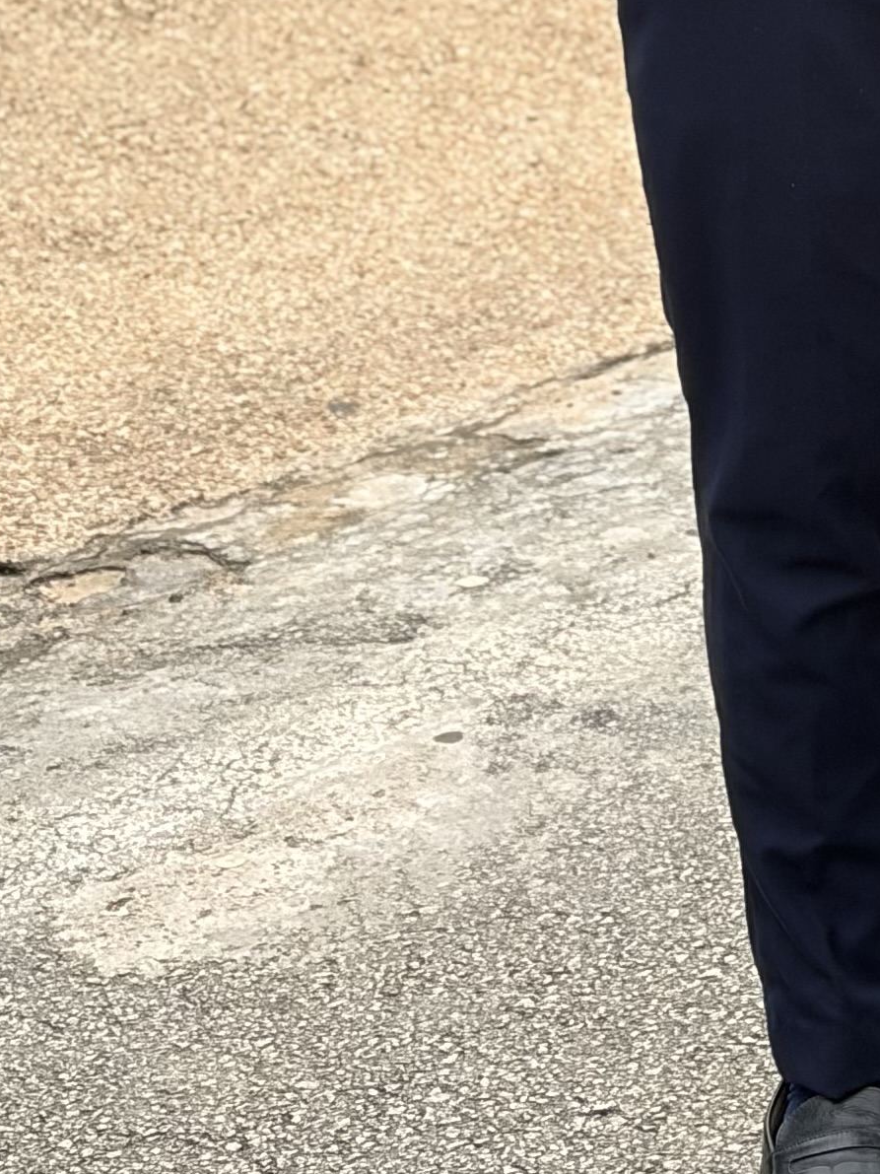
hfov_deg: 8.3
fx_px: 5967
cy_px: -558
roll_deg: +1.0
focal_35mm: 176
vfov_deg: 10.8
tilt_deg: -8.3
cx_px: 1150
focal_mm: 5.96
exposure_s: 1/1312
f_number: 1.6
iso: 32
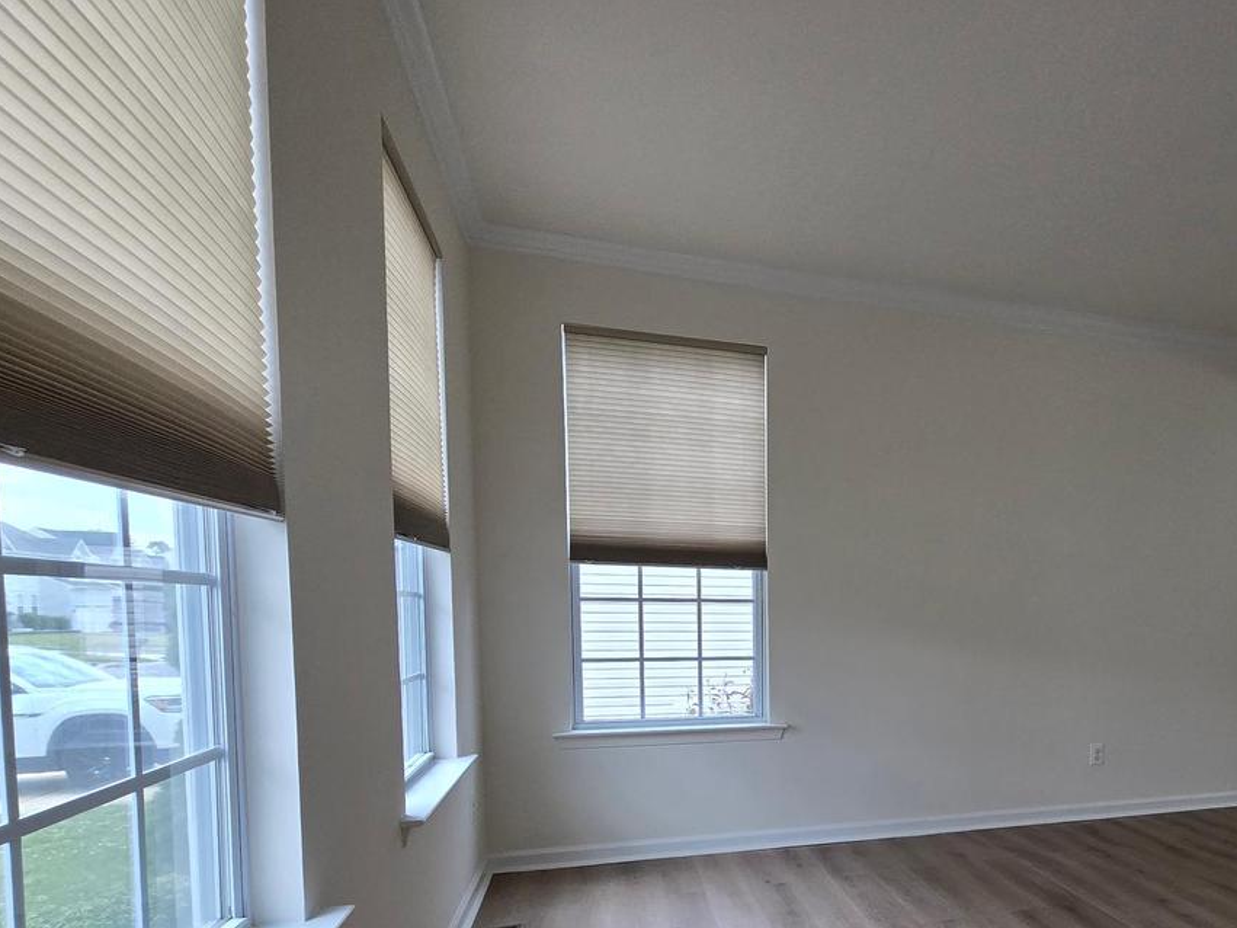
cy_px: 668
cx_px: 924
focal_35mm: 22
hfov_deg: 71.3
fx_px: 786
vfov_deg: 58.6
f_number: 2.2
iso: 200
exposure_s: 1/359
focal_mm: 2.2
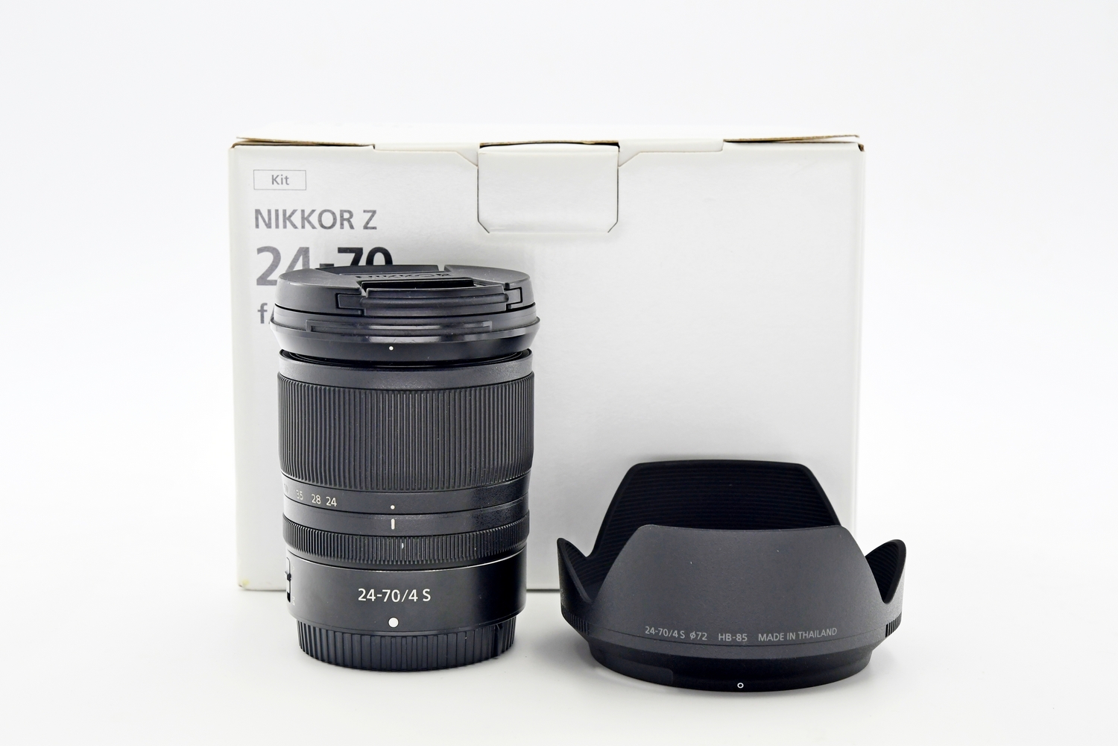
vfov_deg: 19.7
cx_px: 559
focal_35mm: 69
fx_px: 2143
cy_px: 373
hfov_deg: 29.2
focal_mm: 46
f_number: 8
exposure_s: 1/100
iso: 800
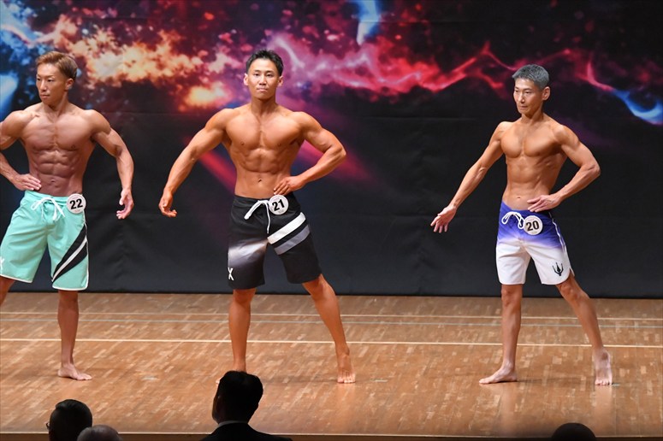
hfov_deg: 8.6
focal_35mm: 240
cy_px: 220
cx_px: 332
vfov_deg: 5.7
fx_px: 4418
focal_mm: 160
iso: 8000
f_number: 5.6
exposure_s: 1/400
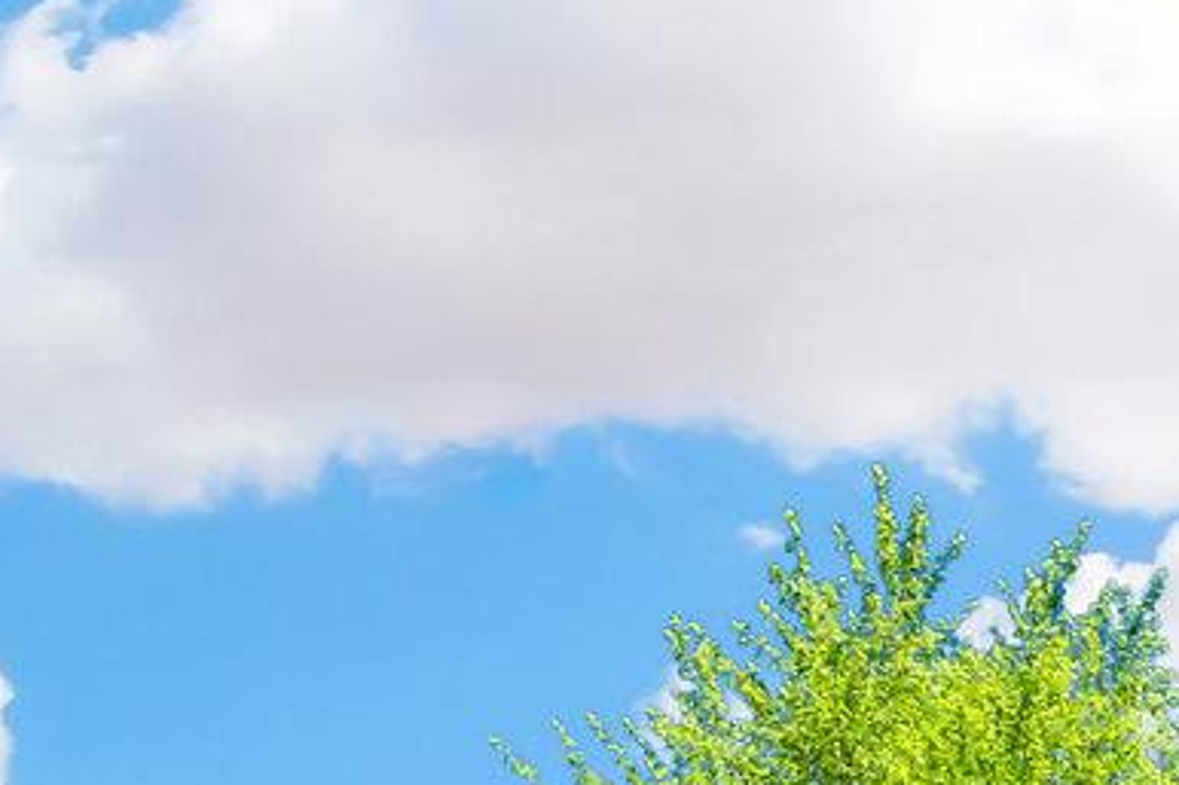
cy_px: 1718
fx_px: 2782
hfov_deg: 23.2
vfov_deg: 13.2
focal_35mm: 85
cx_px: 1100
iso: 1250
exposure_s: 1/1600
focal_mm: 16
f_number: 7.1
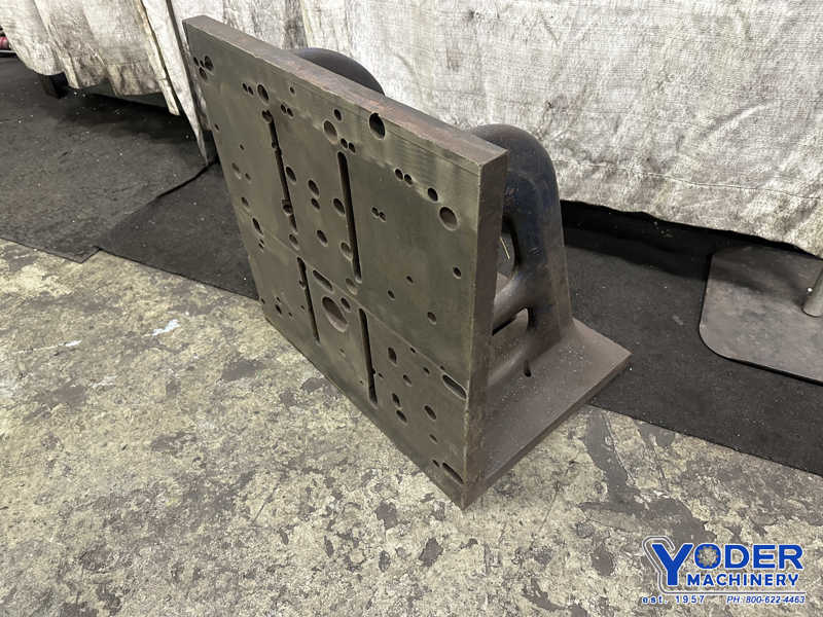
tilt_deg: -40.5
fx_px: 571
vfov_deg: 56.8
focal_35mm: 24
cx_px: 412
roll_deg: +3.2
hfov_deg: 71.6
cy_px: 308
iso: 500
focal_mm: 6.86
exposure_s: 1/60
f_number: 1.78
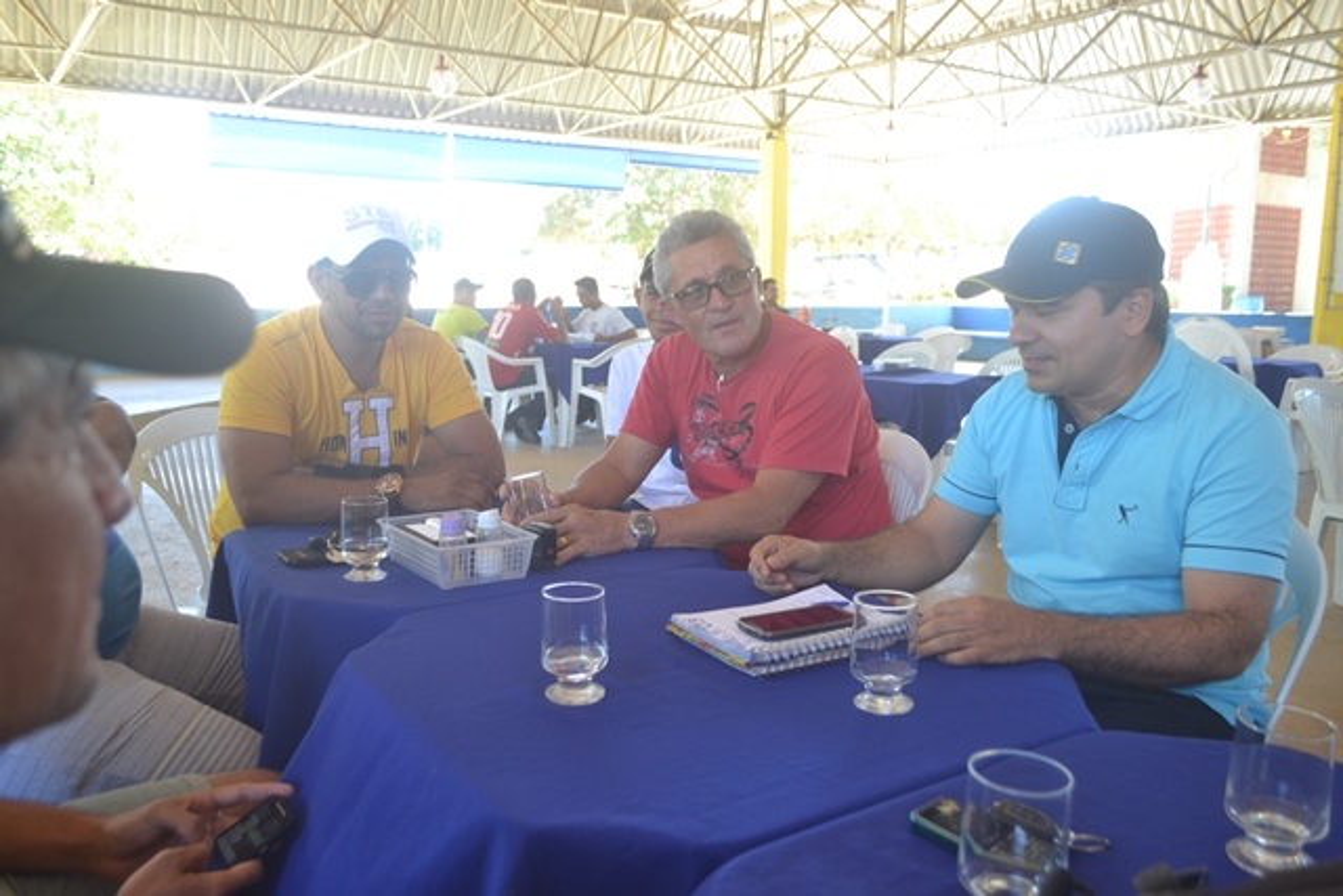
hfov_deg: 67.4
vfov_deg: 48.0
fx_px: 1007
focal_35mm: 27
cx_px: 672
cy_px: 448
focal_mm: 18
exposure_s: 1/80
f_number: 4.5
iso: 400
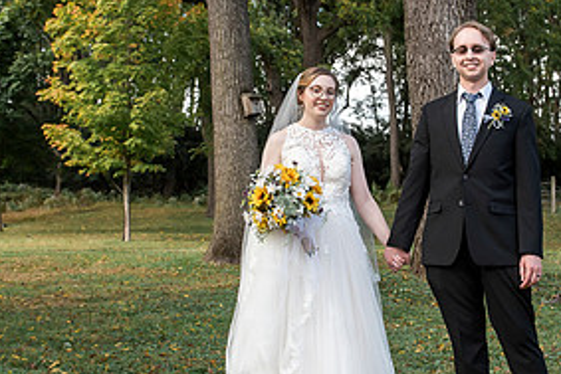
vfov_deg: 20.0
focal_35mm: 68
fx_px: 1060
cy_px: 166
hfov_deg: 29.6
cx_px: 325
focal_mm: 29
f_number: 4.5
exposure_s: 1/640
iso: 400
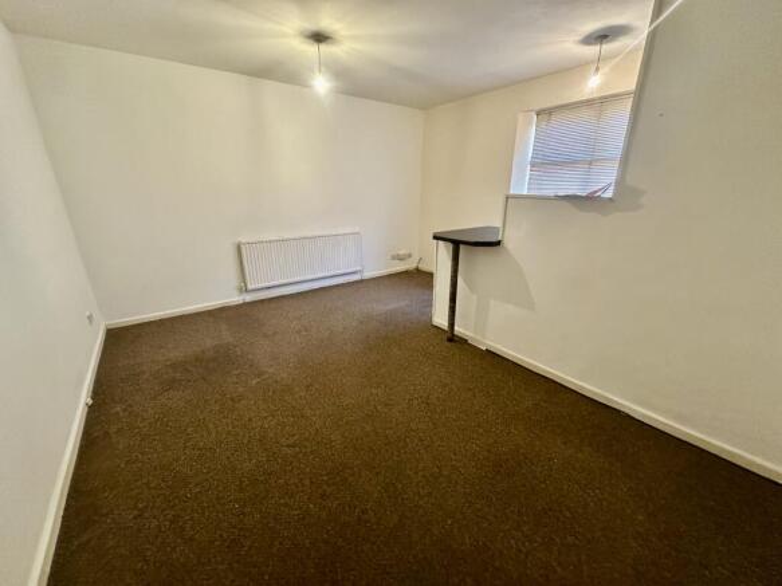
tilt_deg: -18.9
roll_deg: +0.0
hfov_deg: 102.1
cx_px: 391
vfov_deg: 85.7
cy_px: 293
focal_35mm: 14
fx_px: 316
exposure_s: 1/50
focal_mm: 2.22
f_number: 2.2
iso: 640
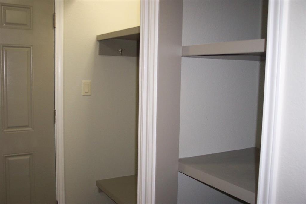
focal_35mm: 38
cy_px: 102
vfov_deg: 35.0
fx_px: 323
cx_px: 153
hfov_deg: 50.7
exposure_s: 1/30
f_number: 2.8
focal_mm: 8
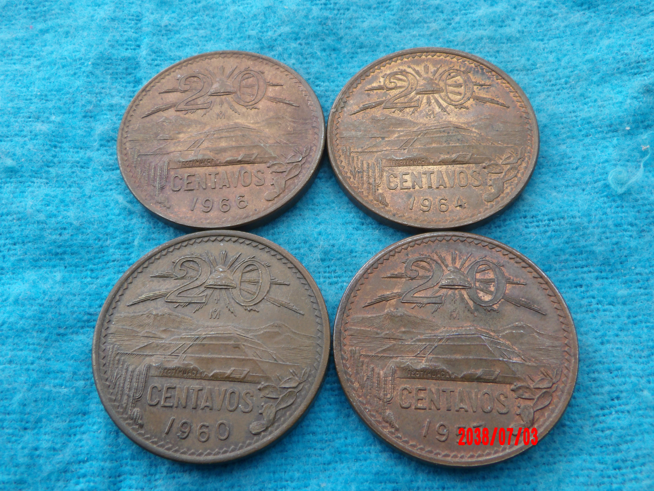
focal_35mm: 34
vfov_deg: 41.8
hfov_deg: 54.0
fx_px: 642
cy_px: 246
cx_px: 327
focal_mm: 6.2
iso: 144
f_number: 4.5
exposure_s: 1/30
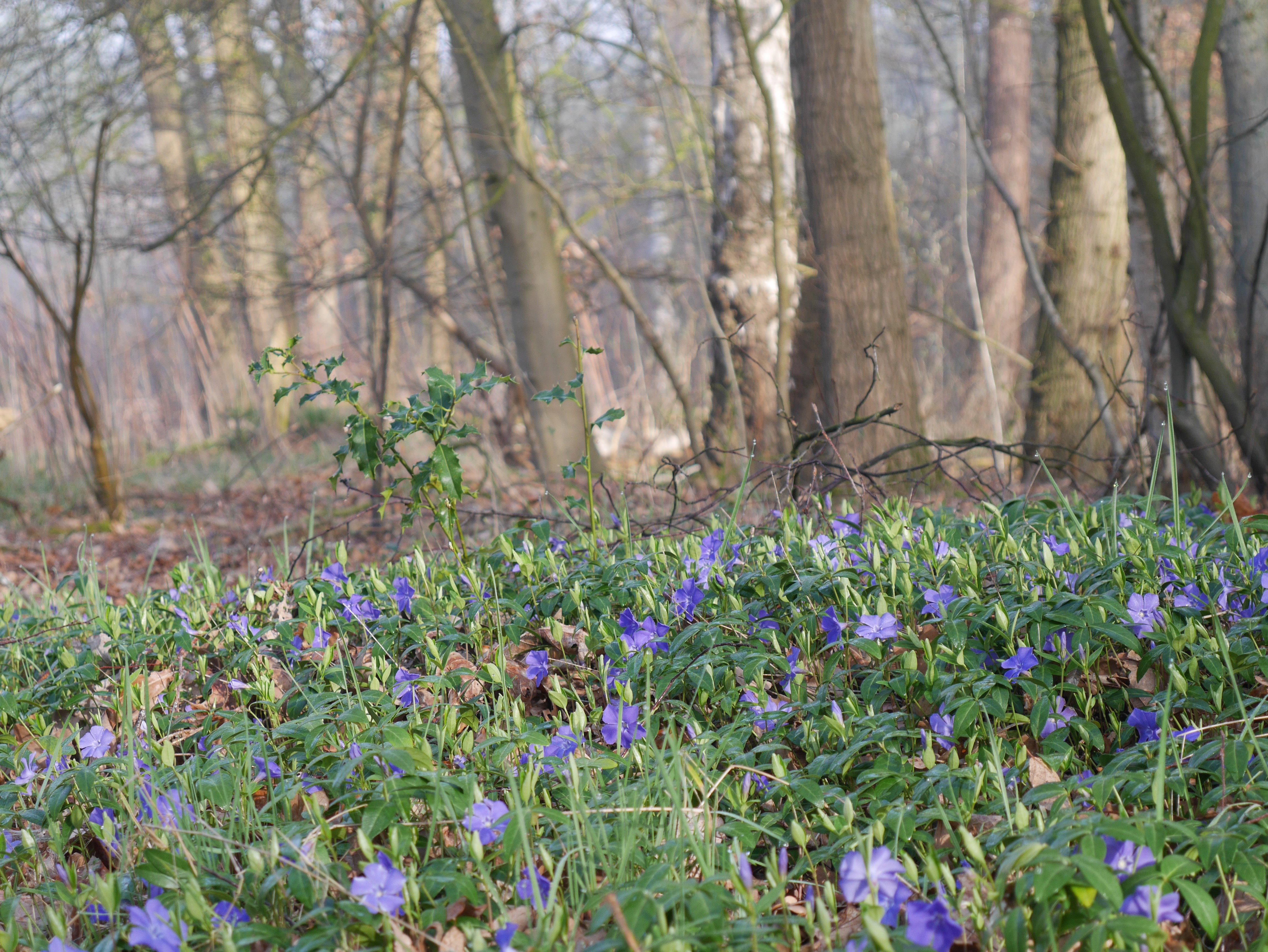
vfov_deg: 17.6
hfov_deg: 23.3
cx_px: 634
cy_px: 476
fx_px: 3078
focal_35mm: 84
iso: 200
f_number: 5.6
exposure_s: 1/80
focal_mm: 42
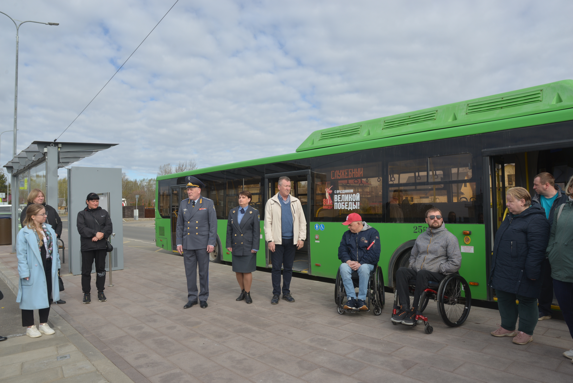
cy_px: 192
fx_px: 382
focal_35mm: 24
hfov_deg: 73.7
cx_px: 286
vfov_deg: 53.2
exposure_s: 1/200
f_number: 8
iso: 100
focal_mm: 24
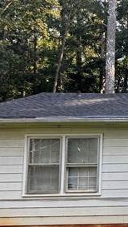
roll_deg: +1.4
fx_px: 590
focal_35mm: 98
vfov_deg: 21.7
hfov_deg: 9.4
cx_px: 396
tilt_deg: +6.4
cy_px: 145
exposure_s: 1/207
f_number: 1.78
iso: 80
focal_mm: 6.76
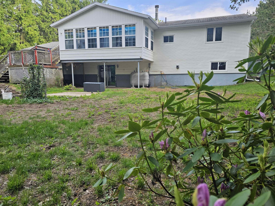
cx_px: 138
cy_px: 103
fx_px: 183
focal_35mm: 23
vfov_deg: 58.9
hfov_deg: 73.9
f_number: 1.7
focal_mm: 6.3
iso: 25
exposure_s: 1/182
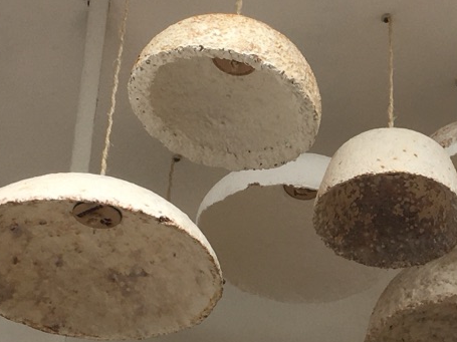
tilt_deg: +36.9
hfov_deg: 18.6
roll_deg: +4.0
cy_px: 181
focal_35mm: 102
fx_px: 1346
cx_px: 483
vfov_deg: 14.5
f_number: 2.2
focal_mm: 4.15
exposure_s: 1/668
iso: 25
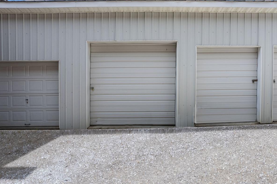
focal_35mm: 28
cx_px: 164
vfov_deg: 46.4
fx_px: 215
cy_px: 94
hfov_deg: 65.0
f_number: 2.8
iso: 110
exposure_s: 1/2000
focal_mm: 8.38
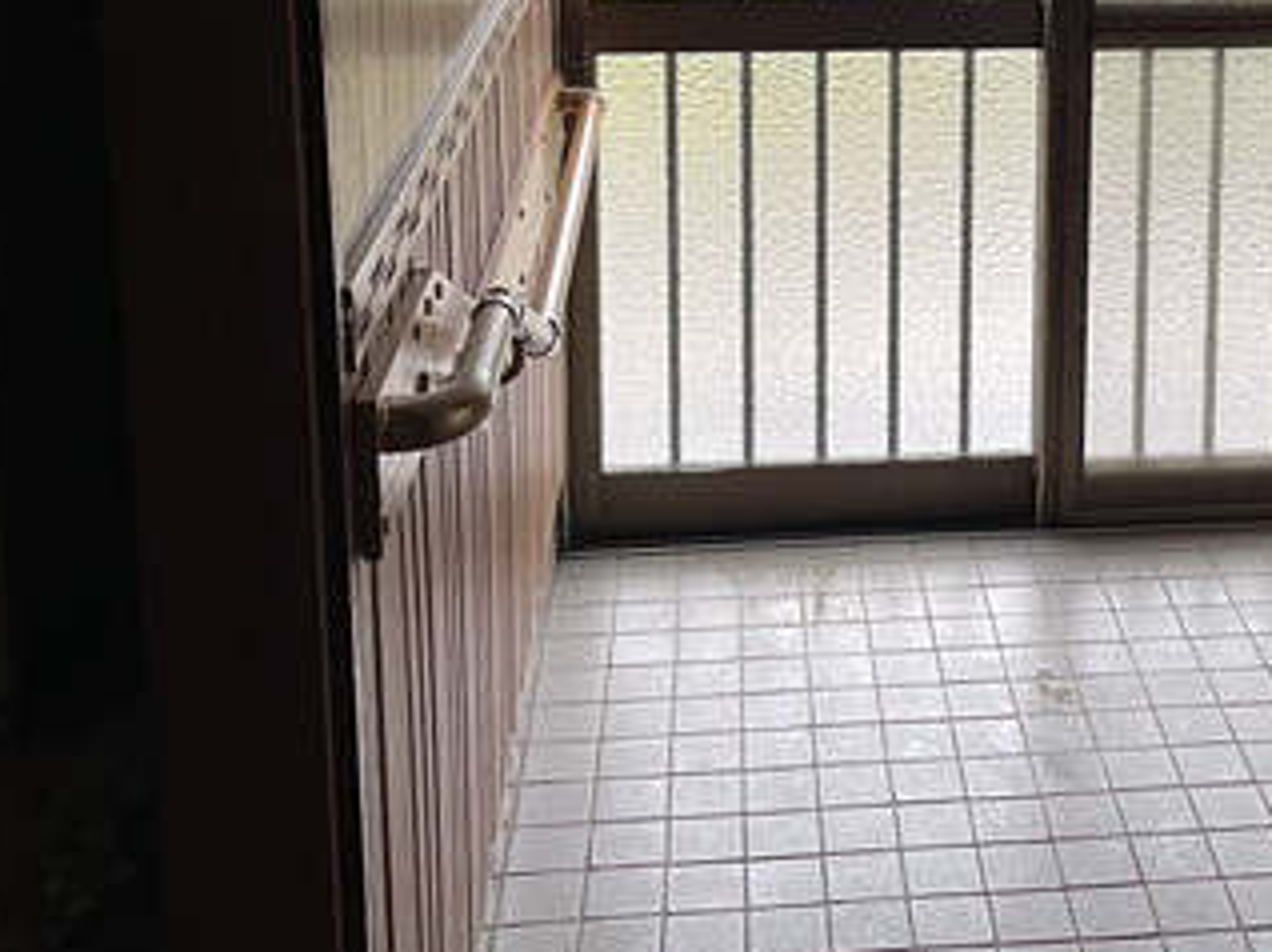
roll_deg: -0.3
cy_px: 18
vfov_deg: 25.7
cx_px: 944
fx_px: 1983
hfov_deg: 34.9
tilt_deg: -11.6
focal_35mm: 54
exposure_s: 1/60
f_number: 1.6
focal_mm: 4.2
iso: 160
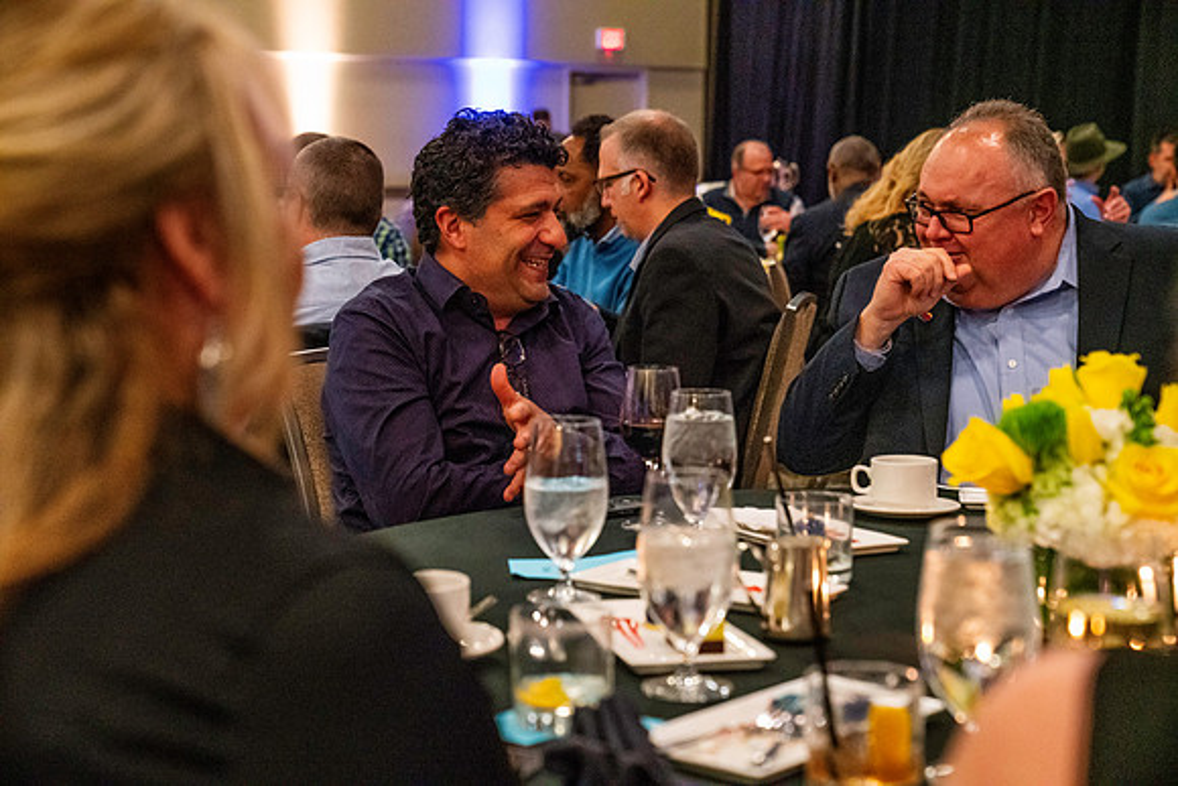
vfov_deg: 19.5
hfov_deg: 28.8
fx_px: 2291
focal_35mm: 70
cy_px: 393
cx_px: 589
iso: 16000
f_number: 4.5
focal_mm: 70
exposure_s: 1/125
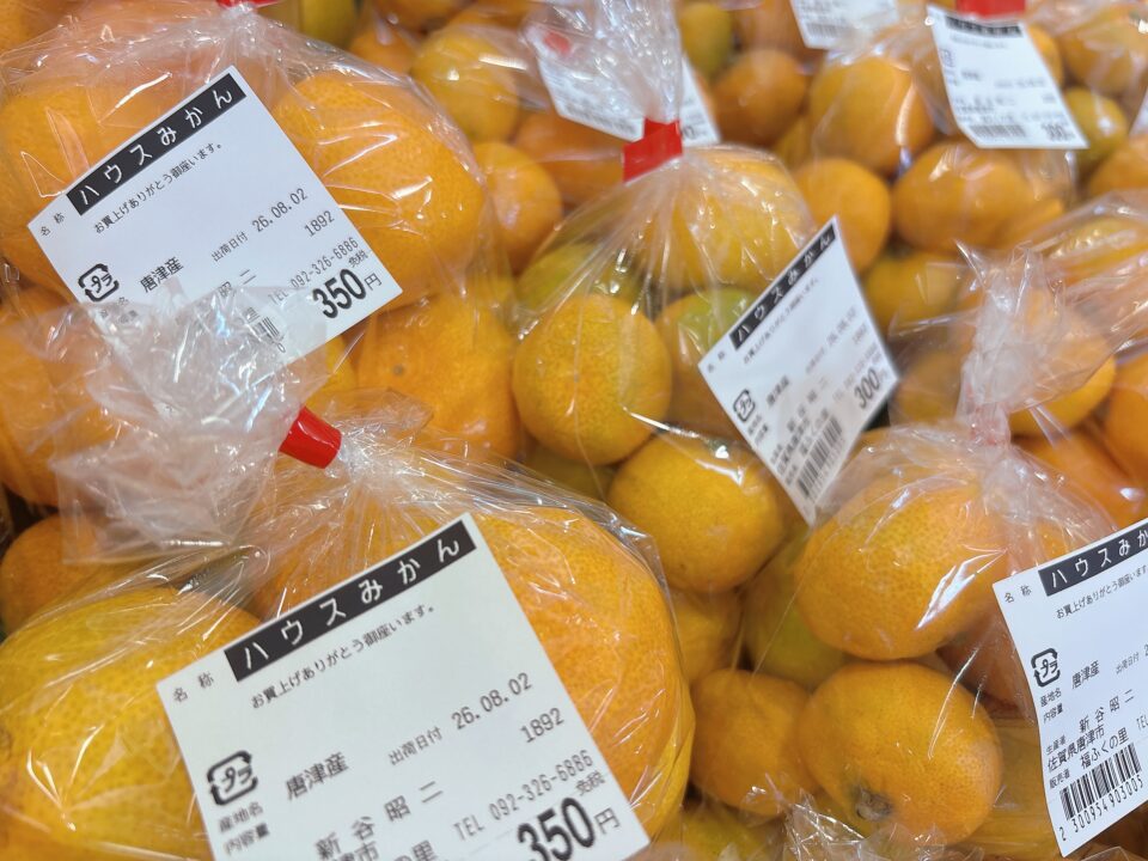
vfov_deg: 53.1
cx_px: 574
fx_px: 862
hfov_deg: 67.3
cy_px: 430
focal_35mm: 26
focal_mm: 5.96
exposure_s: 1/120
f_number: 1.6
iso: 80
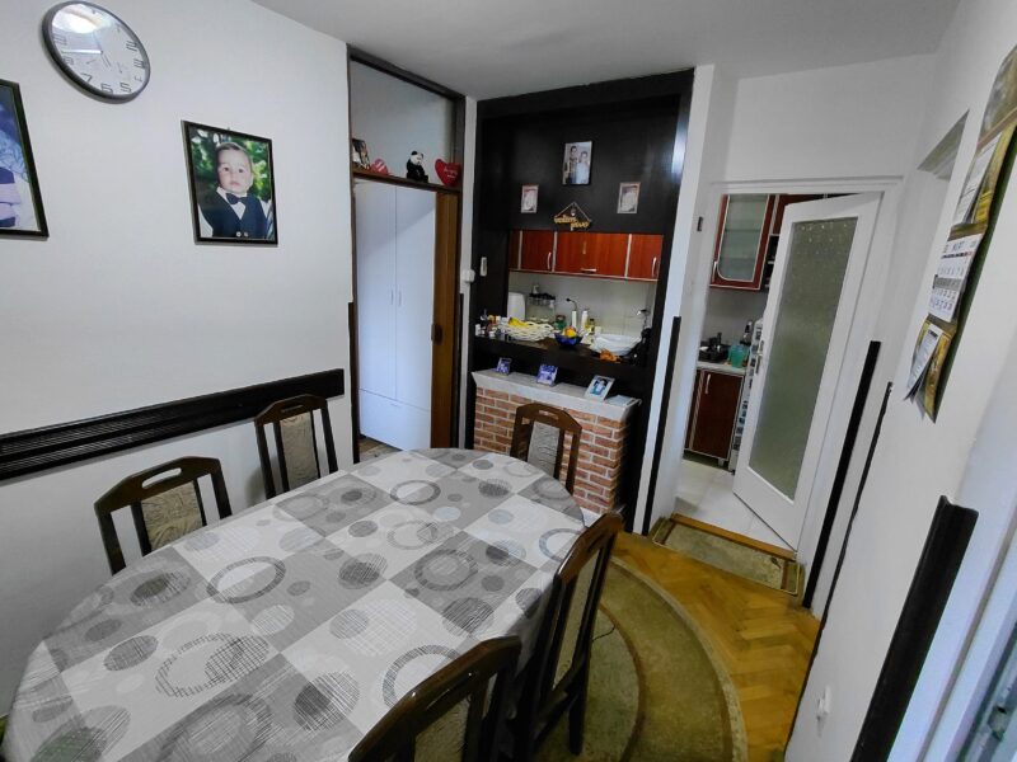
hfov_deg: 94.5
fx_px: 470
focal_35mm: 16
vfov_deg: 78.1
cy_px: 381
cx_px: 508
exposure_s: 1/60
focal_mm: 1.64
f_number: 2.2
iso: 320
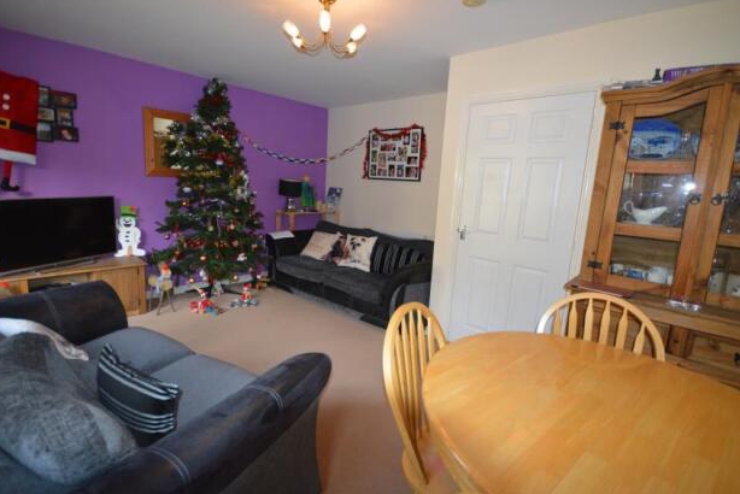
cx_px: 363
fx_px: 329
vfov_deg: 73.8
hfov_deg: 96.7
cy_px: 237
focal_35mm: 16
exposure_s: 1/60
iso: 560
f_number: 4
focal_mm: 10
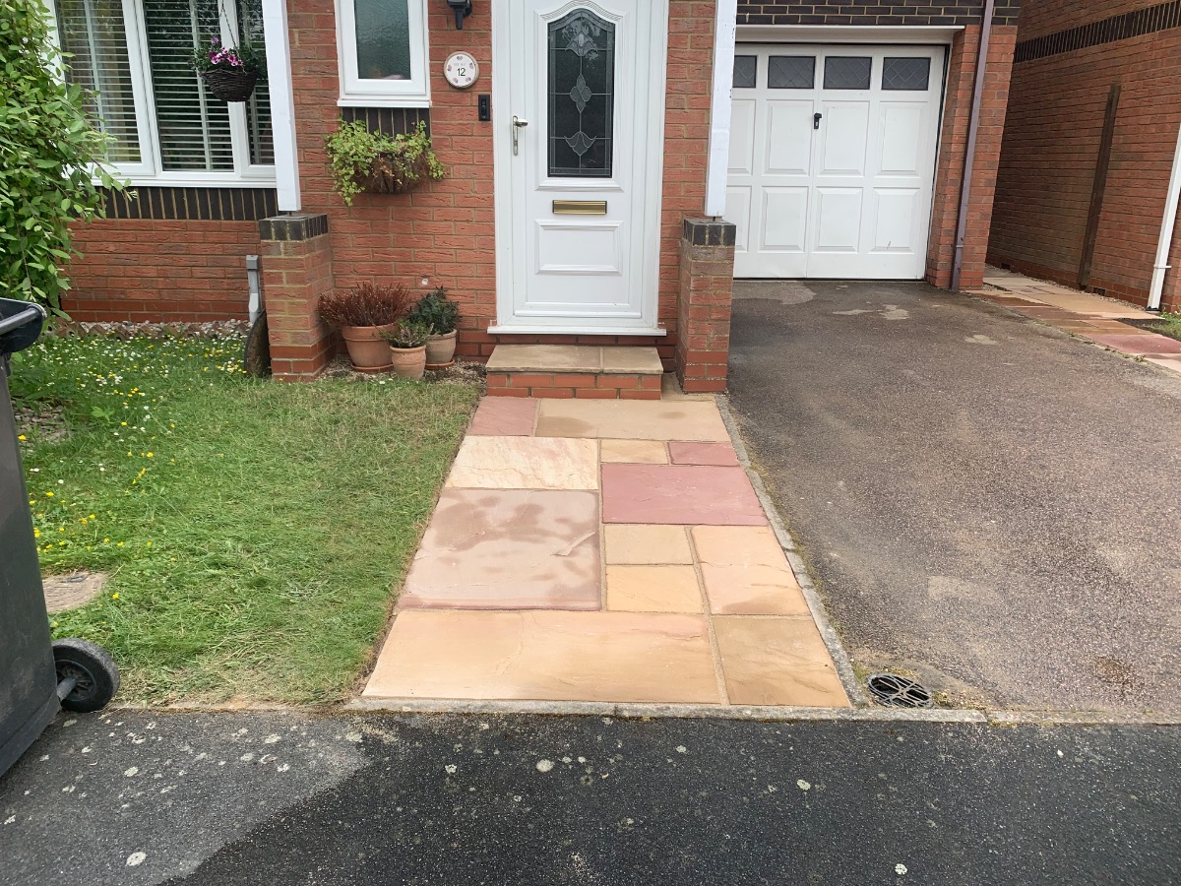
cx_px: 590
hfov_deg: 67.3
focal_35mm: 26
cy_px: 443
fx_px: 887
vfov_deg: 53.1
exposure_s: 1/597
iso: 25
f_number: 1.8
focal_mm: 4.25
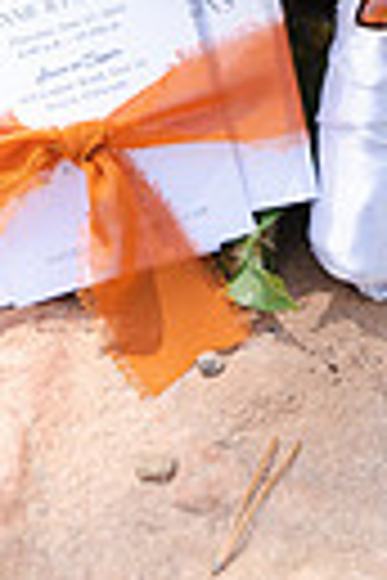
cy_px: -288
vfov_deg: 18.5
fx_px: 1580
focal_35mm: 98
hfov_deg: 13.9
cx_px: 270
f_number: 2.8
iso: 250
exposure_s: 1/1600
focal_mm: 28
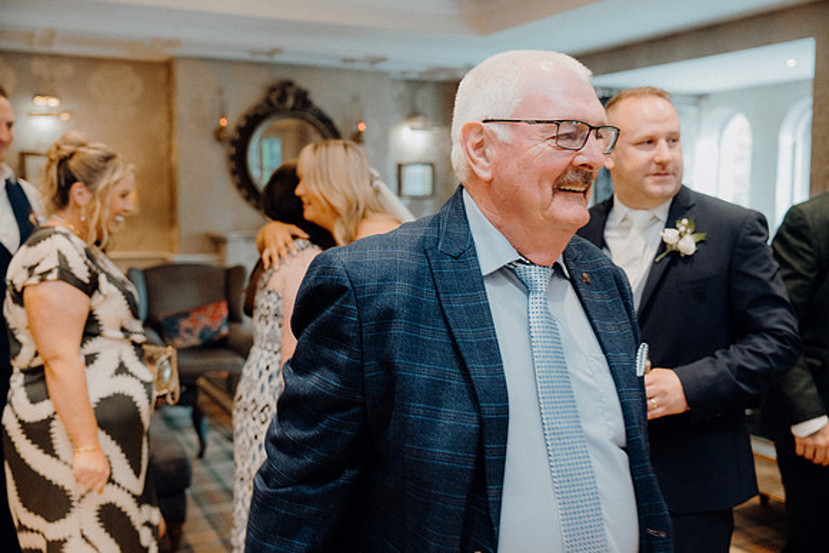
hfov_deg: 50.7
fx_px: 875
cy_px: 276
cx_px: 414
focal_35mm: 38
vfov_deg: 35.1
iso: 2500
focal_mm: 38
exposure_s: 1/160
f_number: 3.5
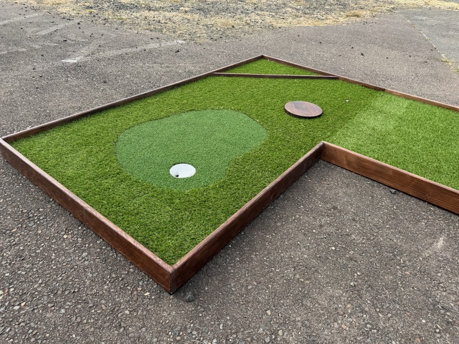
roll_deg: -2.9
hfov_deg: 71.6
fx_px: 318
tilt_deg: -33.2
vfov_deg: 56.8
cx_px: 230
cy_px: 172
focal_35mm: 24
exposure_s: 1/1855
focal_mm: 6.76
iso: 80
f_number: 1.78
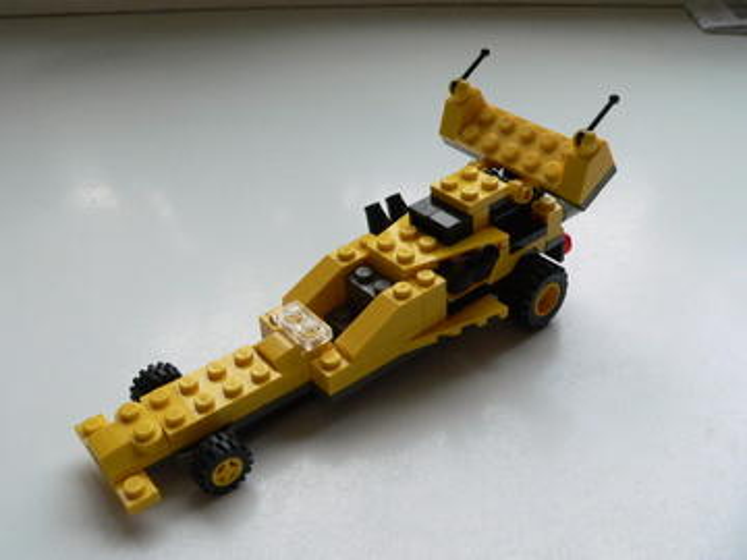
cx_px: 374
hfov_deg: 51.4
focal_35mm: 36
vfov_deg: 39.7
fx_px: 777
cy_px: 280
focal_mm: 6
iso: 400
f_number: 4
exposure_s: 1/250
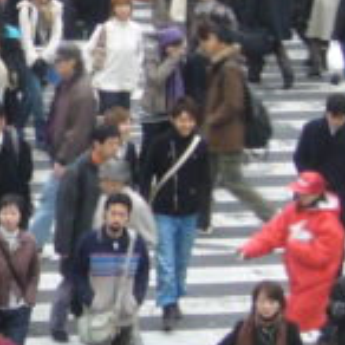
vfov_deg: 5.6
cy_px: 69
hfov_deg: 5.6
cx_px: -229
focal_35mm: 311
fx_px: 3507
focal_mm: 8.3
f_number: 3.3
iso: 80
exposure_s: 1/50
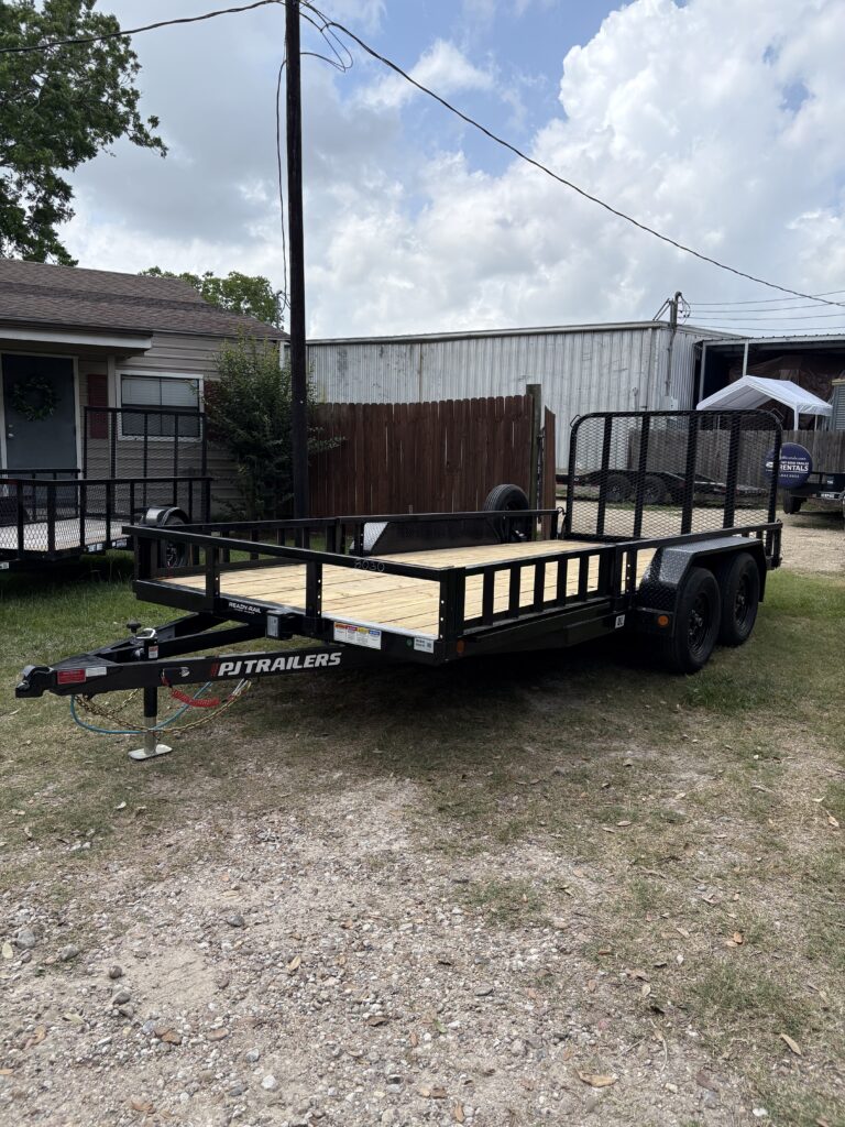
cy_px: 564
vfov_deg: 67.3
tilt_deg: -7.4
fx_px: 846
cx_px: 422
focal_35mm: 26
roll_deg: -2.1
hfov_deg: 53.1
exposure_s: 1/2985
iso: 50
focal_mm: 5.96
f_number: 1.6
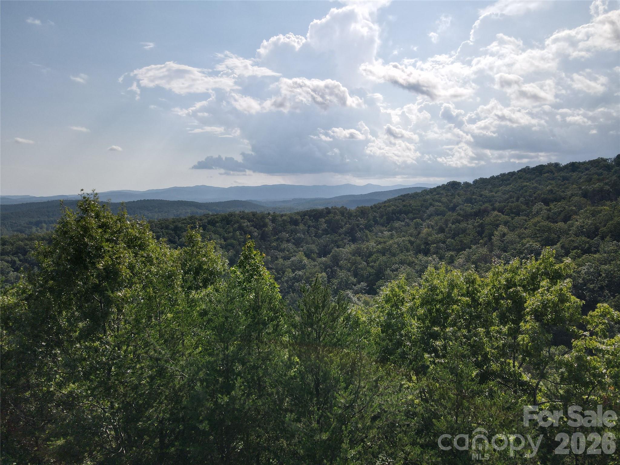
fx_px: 430
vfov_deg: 56.8
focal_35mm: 24
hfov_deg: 71.6
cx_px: 310
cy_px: 232
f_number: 2.8
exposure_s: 1/2000
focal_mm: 4.5
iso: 100
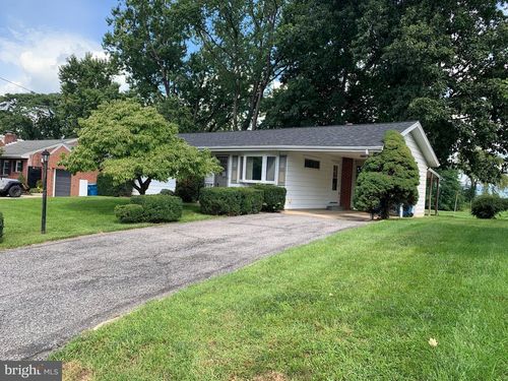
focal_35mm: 26
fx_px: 382
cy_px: 190
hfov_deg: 67.3
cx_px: 254
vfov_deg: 53.1
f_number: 1.8
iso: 25
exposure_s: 1/437
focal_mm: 4.25
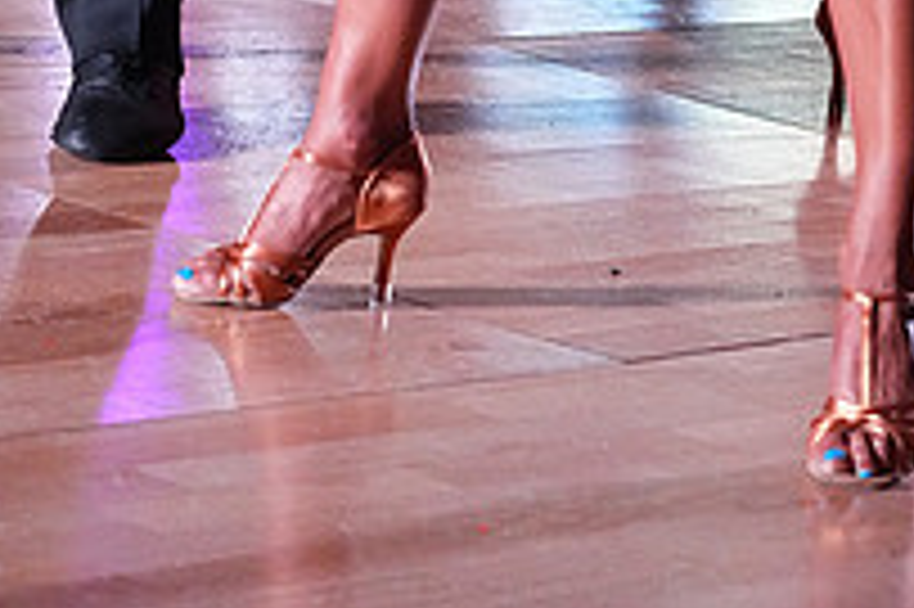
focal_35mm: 200
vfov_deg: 6.6
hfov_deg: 10.3
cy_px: -680
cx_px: 290
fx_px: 5074
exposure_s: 1/400
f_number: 5
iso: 10000
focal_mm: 70
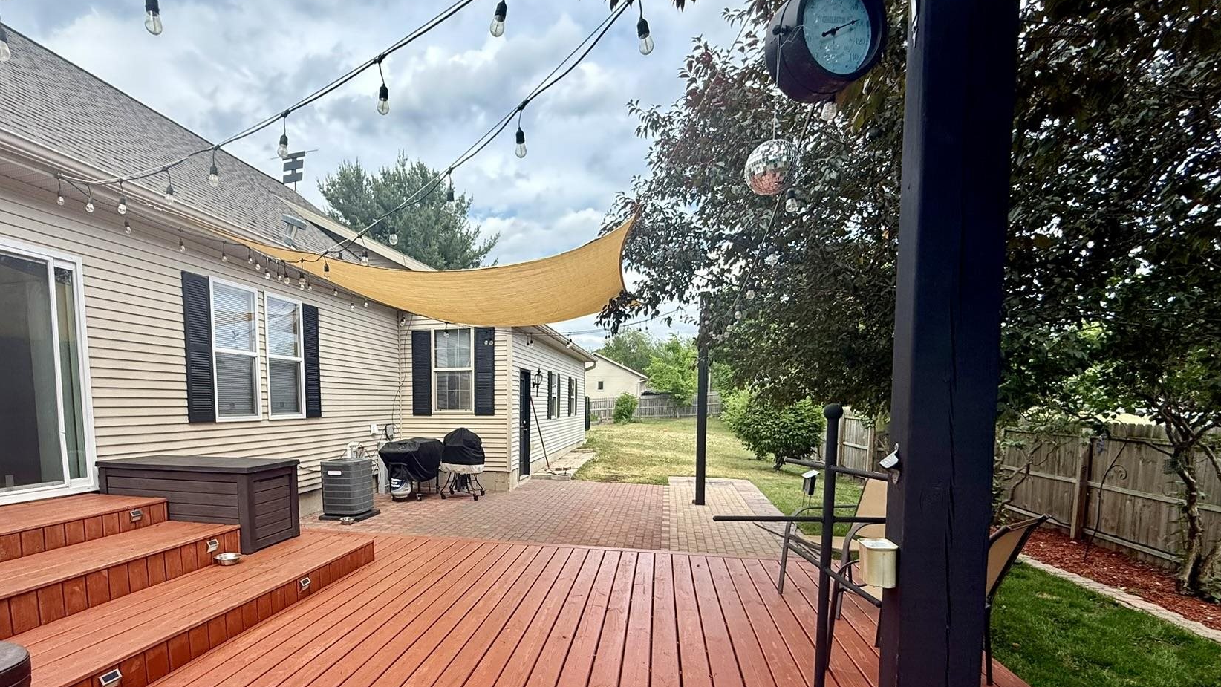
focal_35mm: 19
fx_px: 615
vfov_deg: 56.6
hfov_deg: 88.4
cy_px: 477
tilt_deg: -6.6
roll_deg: -0.2
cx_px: 486
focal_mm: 2.22
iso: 64
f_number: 2.2
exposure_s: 1/742
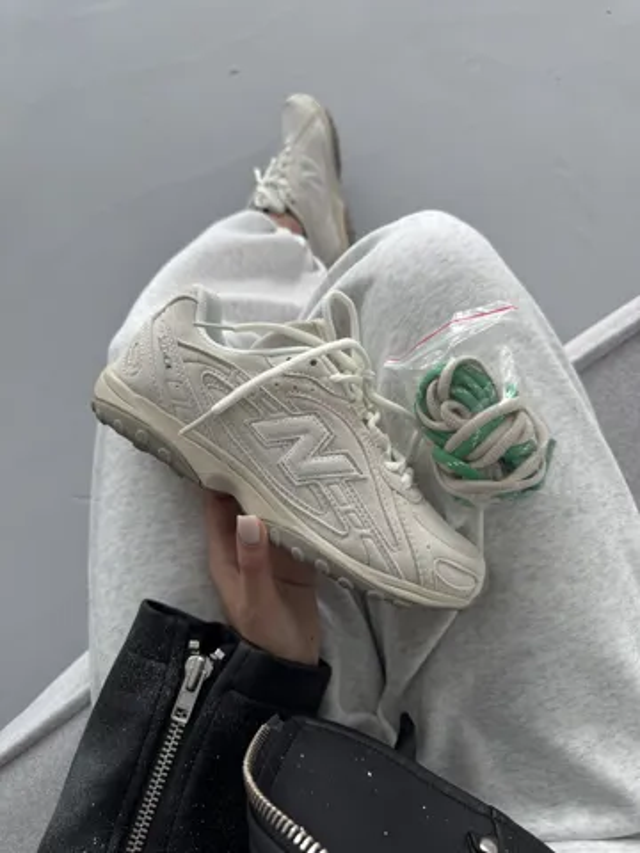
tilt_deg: -83.0
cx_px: 320
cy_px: 426
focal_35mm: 24
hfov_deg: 56.8
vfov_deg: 71.6
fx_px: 592
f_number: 1.78
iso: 80
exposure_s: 1/121
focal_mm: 6.76
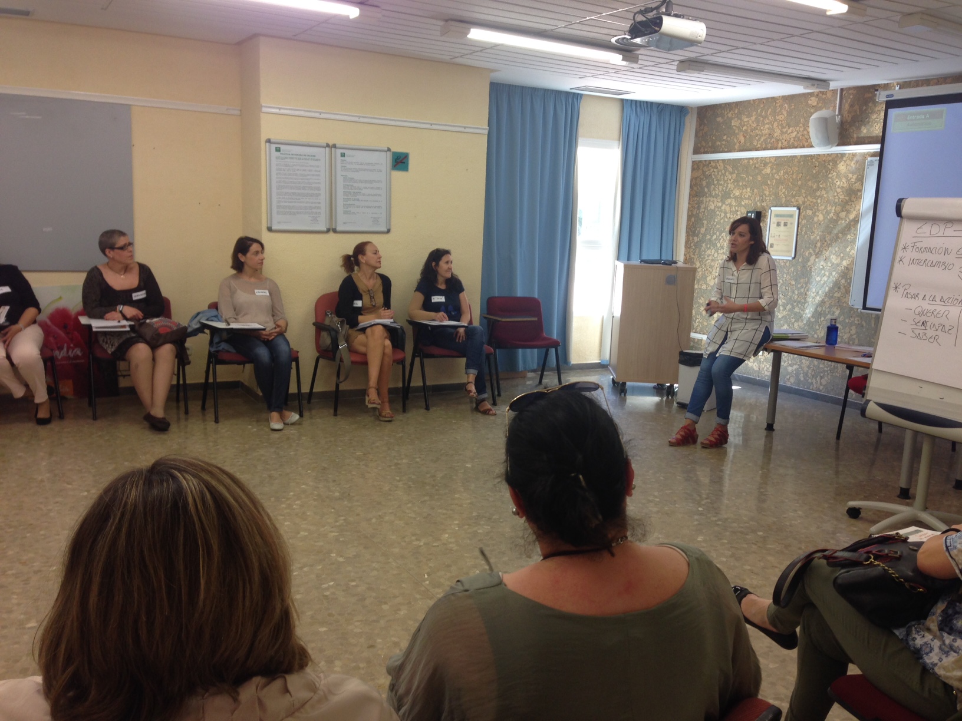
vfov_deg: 42.9
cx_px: 481
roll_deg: -1.7
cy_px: 360
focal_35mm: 33
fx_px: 917
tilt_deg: -8.0
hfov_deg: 55.4
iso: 50
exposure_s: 1/33
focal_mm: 4.12
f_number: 2.4
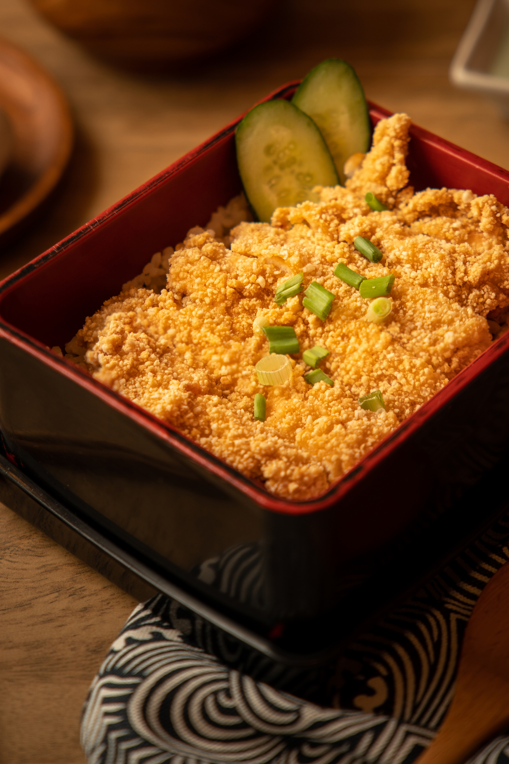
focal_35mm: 106
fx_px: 2248
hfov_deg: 12.9
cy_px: 235
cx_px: 259
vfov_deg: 19.2
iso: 100
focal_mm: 70
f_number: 2.8
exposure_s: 1/160
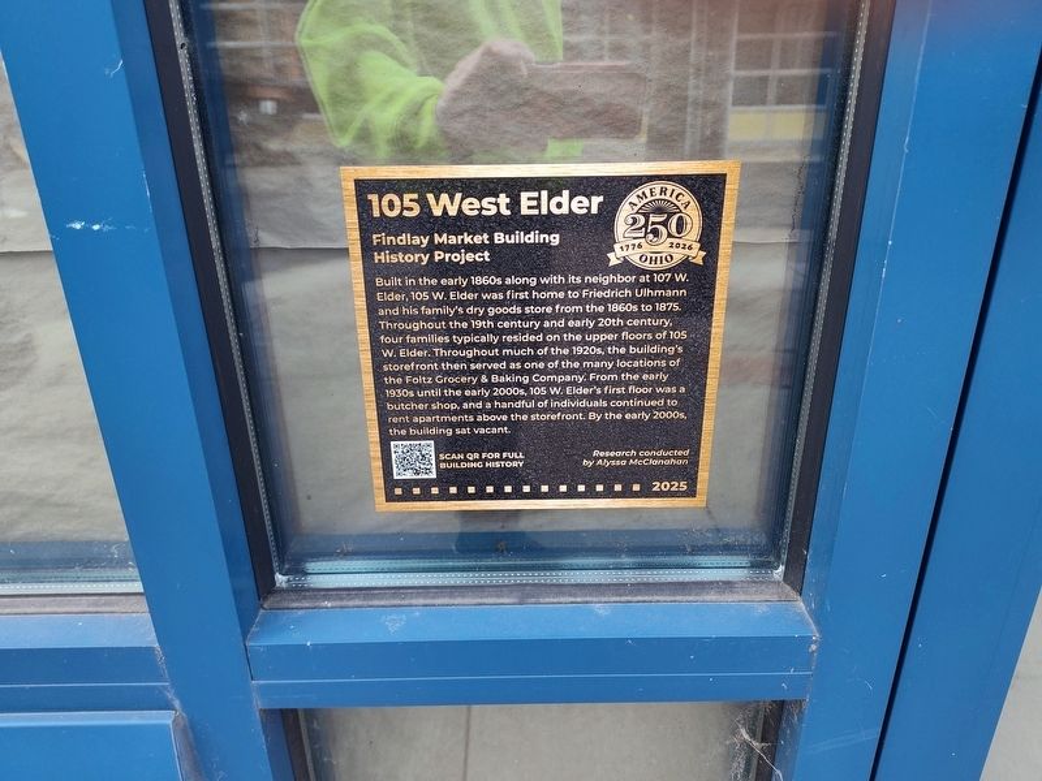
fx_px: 692
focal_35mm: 23
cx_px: 521
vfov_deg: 58.9
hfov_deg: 73.9
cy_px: 390
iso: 113
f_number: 1.8
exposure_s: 1/120
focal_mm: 5.56
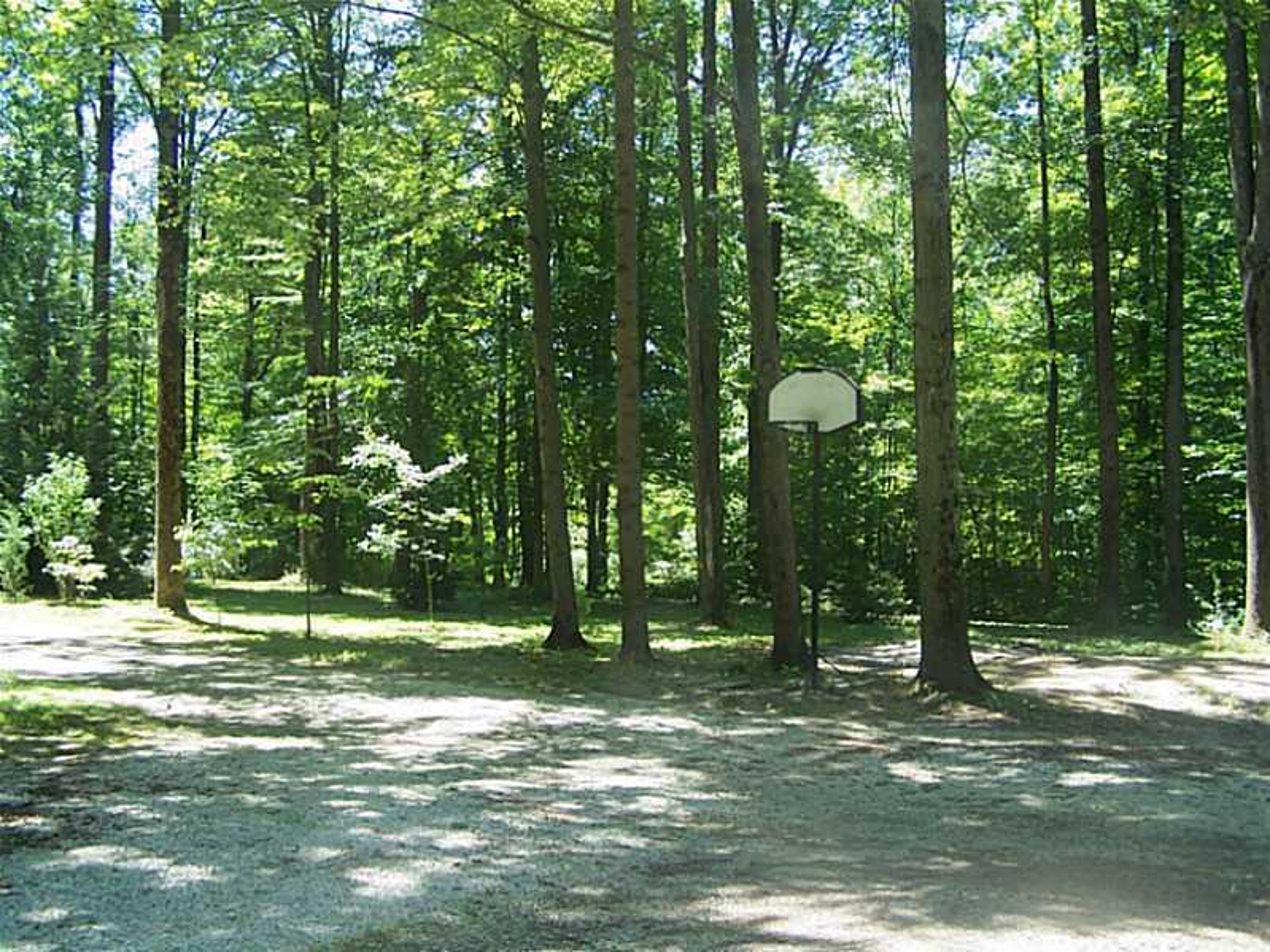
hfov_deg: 49.0
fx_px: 1394
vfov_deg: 37.7
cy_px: 476
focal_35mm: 38
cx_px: 635
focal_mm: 6.3
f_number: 2.8
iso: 80
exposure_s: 1/125
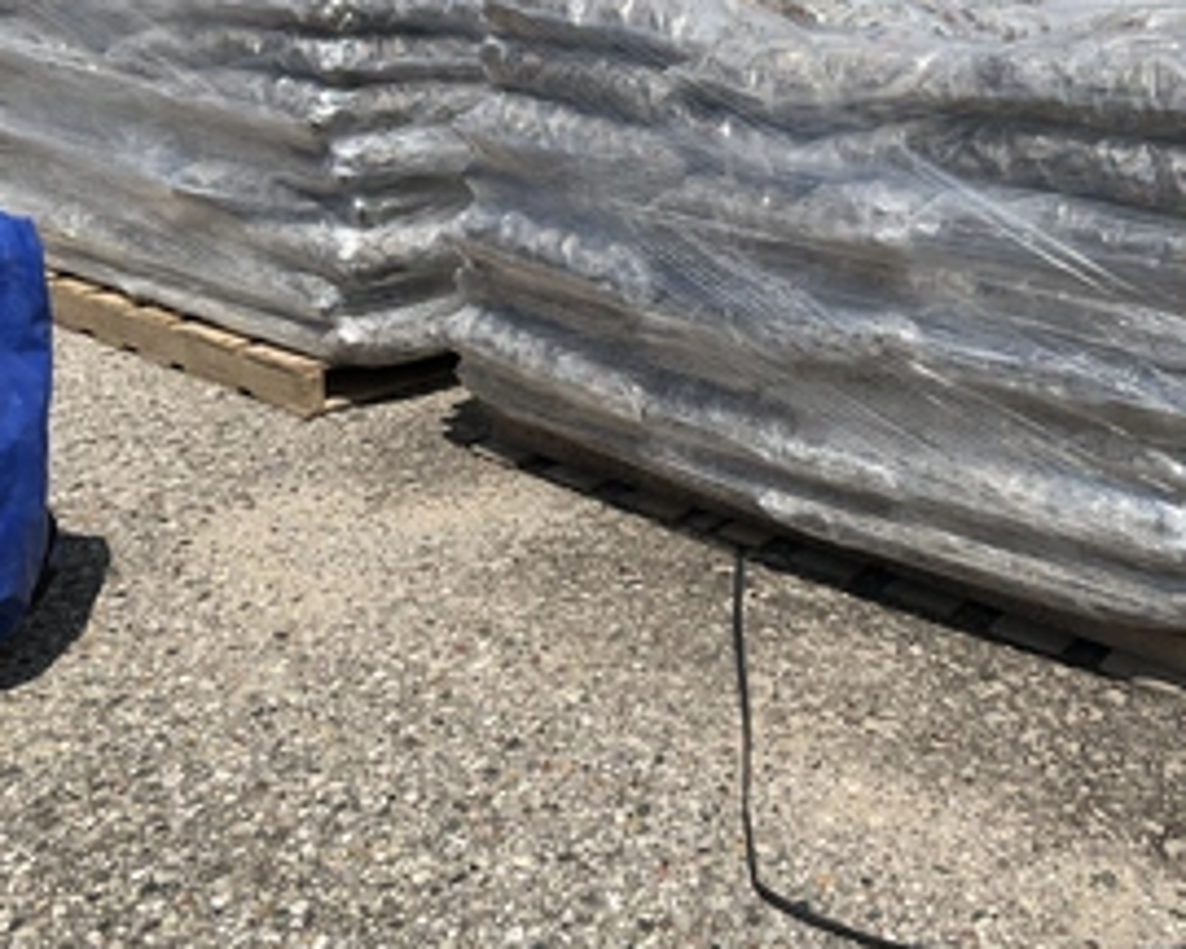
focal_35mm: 42
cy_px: 373
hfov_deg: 43.8
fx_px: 1474
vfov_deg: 35.5
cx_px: 650
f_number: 1.8
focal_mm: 3
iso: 25
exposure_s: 1/3322
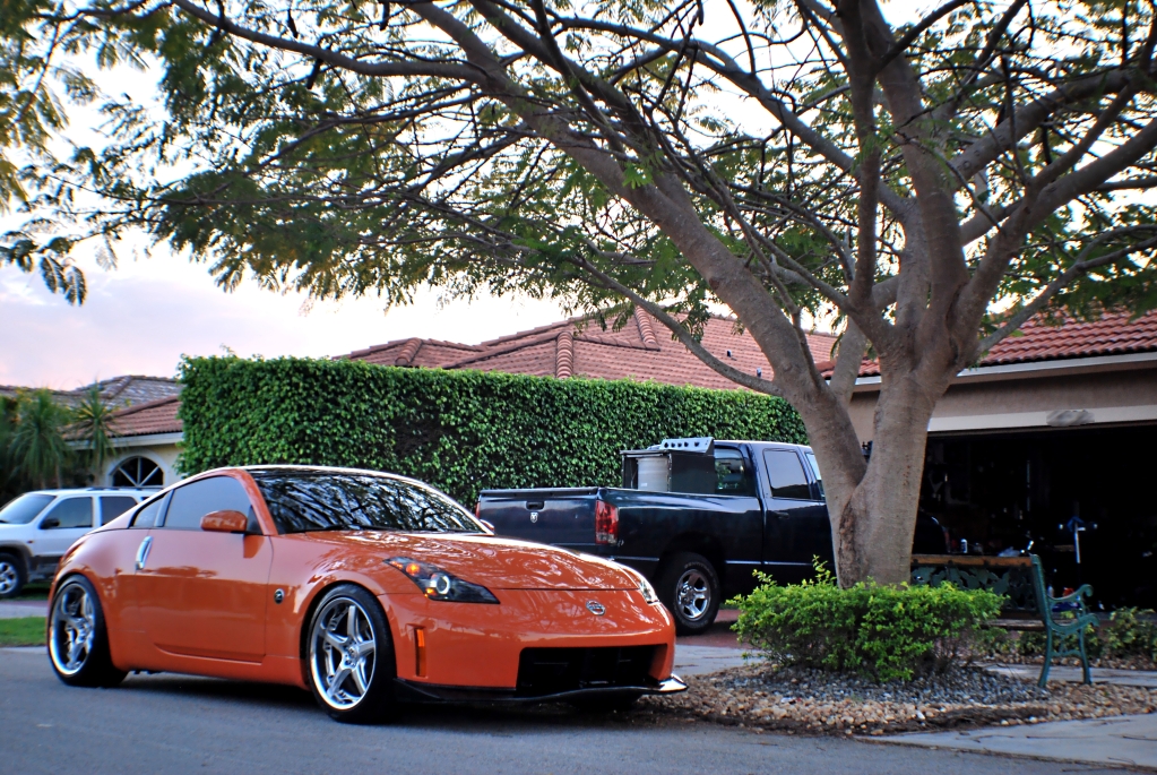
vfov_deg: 19.0
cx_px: 578
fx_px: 2317
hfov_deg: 28.0
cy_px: 388
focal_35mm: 72
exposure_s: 1/50
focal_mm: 48
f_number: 5.6
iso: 200
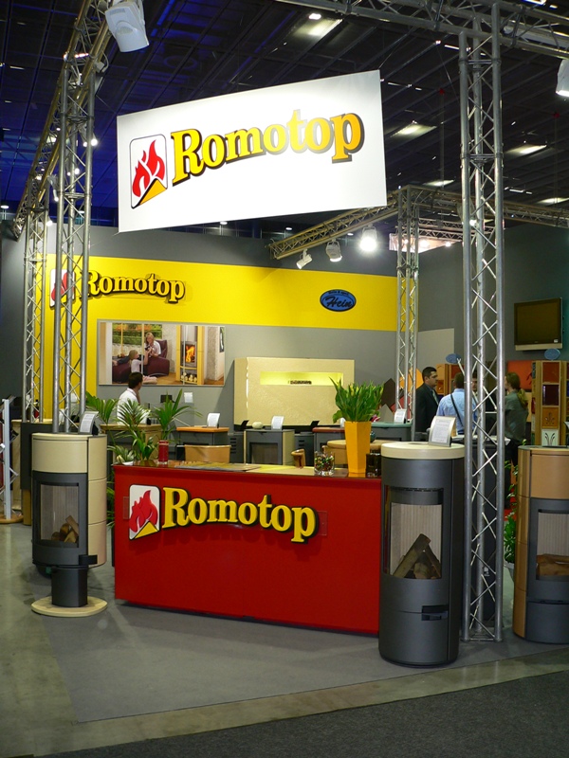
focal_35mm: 36
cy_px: 379
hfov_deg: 39.7
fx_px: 789
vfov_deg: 51.4
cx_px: 284
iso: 100
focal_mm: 6
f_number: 2.8
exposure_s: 1/25
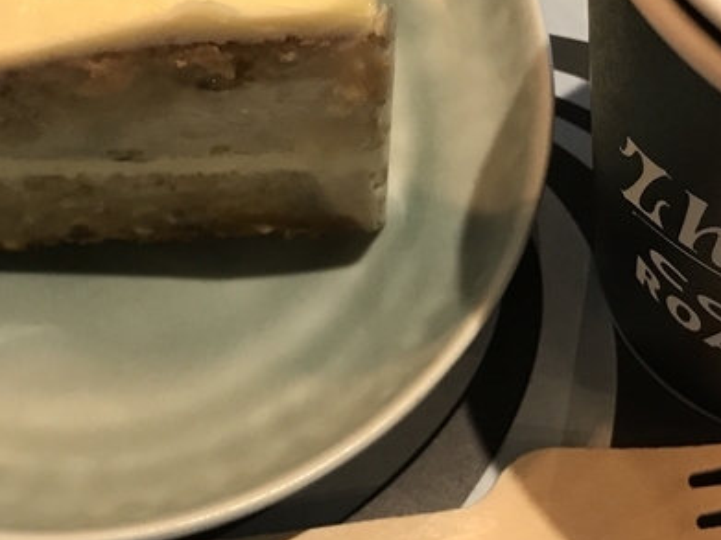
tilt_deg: -64.6
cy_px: 184
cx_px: 398
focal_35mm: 86
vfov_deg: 17.1
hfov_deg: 22.8
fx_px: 1791
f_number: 1.8
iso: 40
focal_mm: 3.99
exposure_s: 1/15
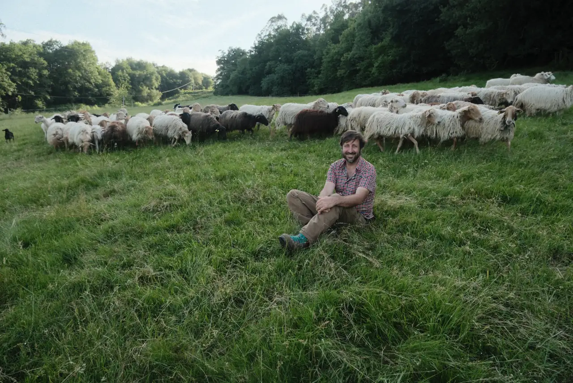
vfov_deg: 55.1
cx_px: 286
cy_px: 192
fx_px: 366
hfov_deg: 76.1
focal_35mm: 23
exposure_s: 1/170
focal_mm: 15
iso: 160
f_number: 4.5
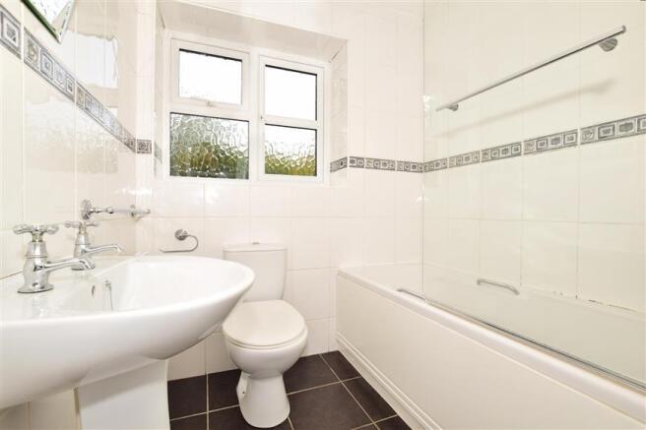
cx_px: 323
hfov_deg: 100.4
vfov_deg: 77.3
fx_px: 269
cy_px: 215
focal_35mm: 15
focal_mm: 10
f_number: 7.1
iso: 200
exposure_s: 1/200
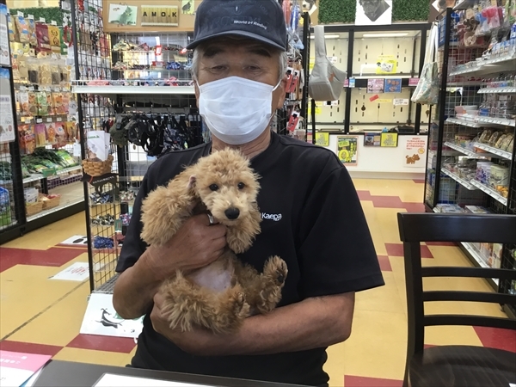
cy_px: 194
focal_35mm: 31
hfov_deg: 58.4
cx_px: 258
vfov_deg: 45.4
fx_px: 462
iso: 50
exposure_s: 1/30
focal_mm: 3.3
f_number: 2.4
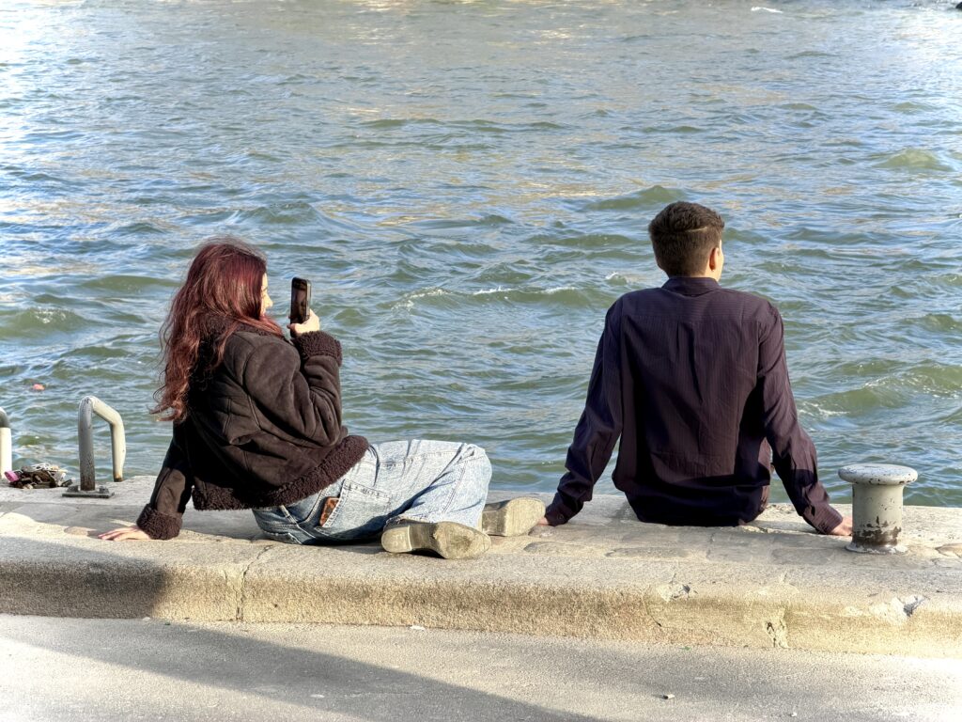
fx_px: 2779
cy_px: 361
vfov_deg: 14.8
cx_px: 481
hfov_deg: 19.6
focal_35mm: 100
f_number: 2.8
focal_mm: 16.89
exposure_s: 1/266
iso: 50
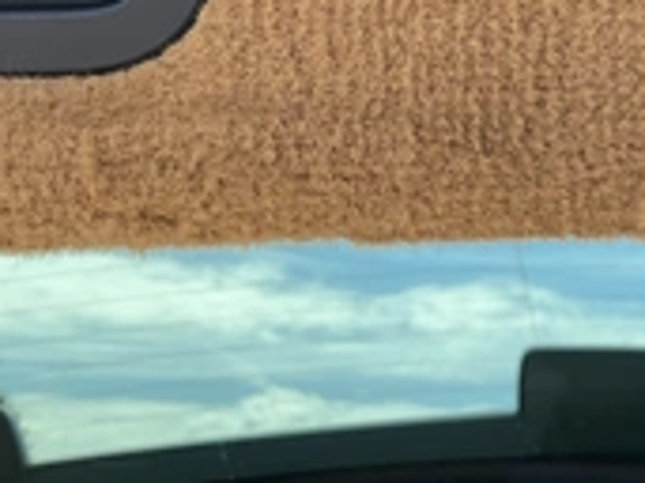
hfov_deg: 26.9
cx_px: 656
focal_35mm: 68
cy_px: -30
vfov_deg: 20.7
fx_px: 1266
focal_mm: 3
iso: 25
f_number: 1.8
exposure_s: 1/409
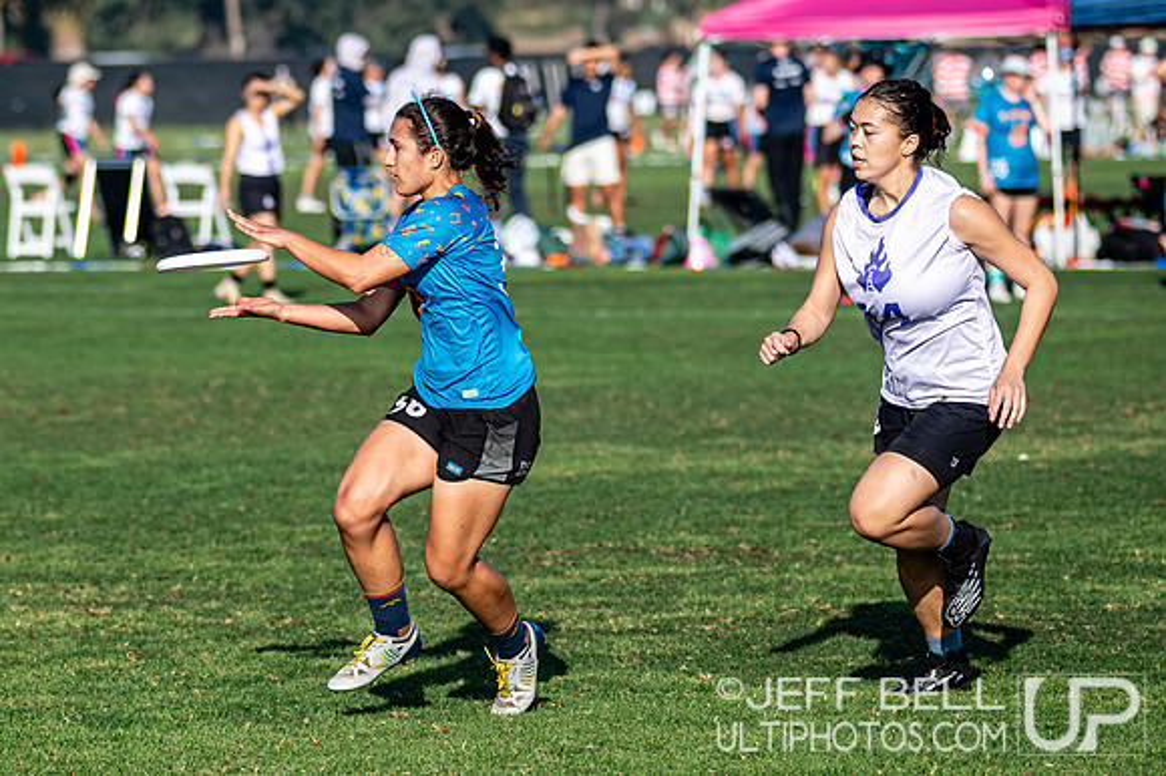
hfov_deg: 9.0
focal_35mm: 228
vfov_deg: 6.0
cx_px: 424
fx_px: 7385
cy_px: 362
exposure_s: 1/2500
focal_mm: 120
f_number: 3.2
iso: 160
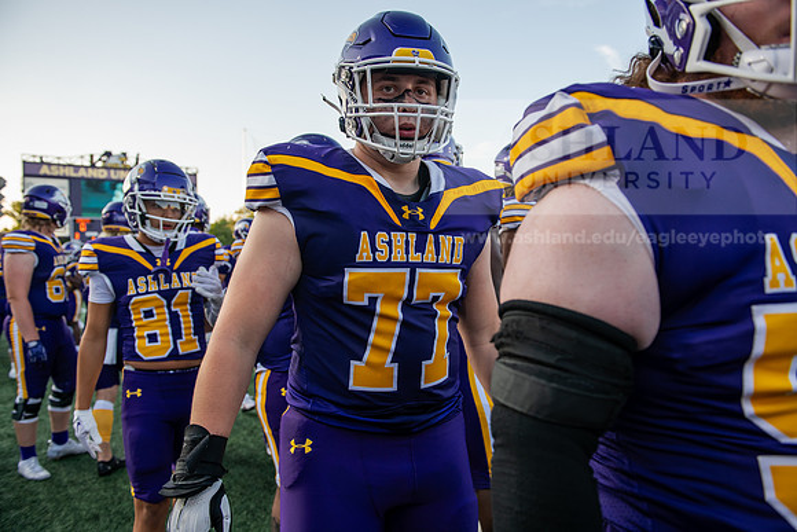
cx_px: 398
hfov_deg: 69.4
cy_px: 266
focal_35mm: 26
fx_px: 576
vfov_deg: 49.6
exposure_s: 1/500
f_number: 3.5
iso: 320
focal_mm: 26
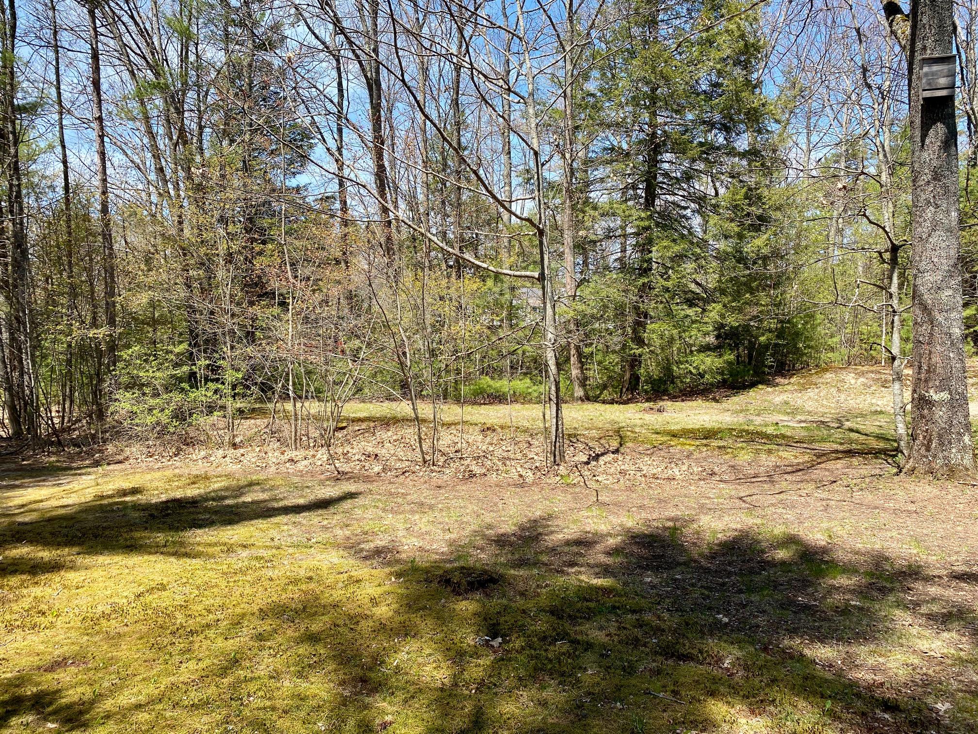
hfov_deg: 67.3
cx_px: 489
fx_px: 735
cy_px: 367
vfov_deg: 53.1
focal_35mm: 26
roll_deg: -0.6
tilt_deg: -2.2
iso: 32
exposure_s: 1/1182
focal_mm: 4.25
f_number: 1.8
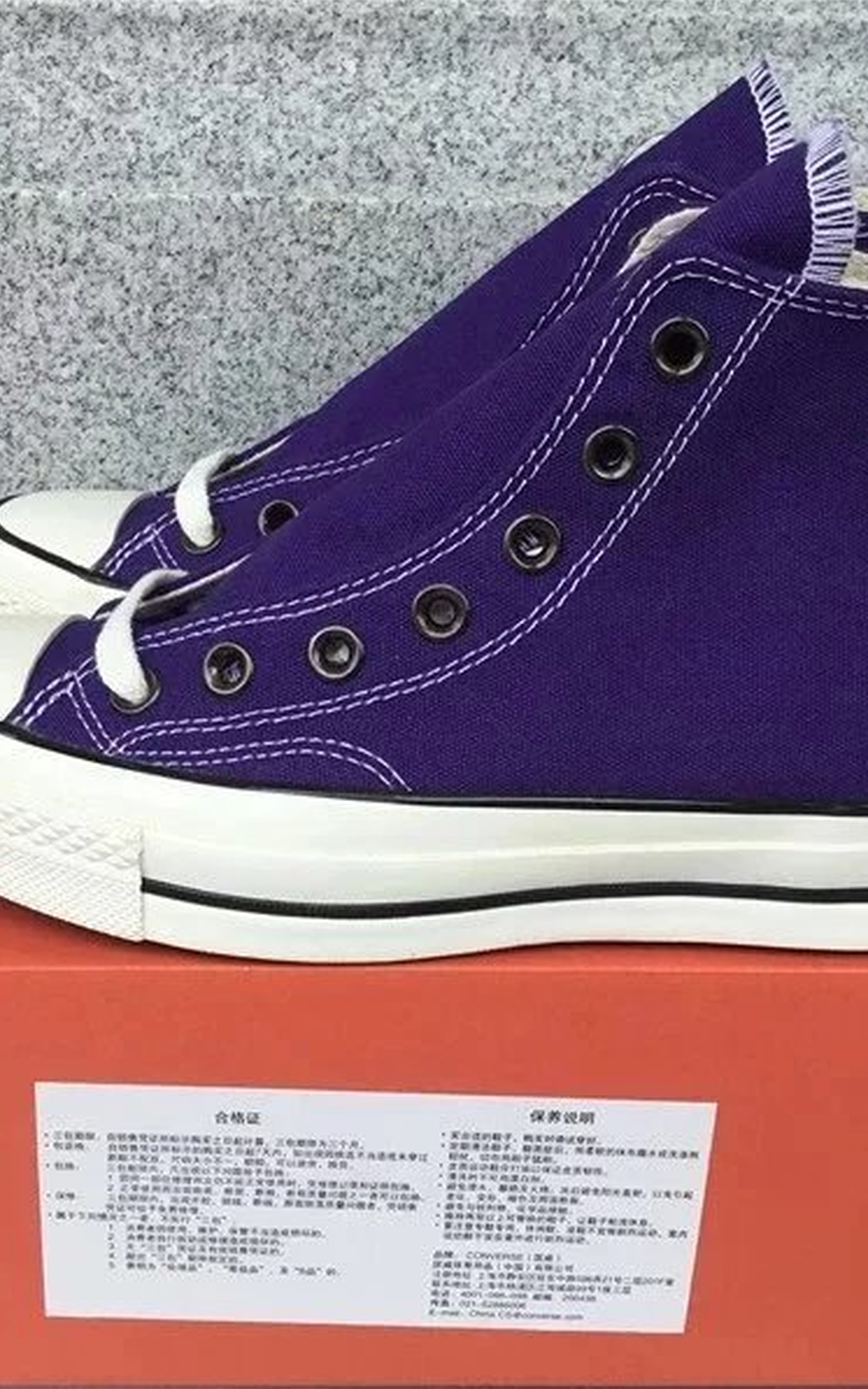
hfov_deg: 29.2
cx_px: 421
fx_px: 1666
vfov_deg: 45.3
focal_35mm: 44
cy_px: 696
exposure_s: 1/582
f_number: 2.4
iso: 25
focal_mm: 3.3
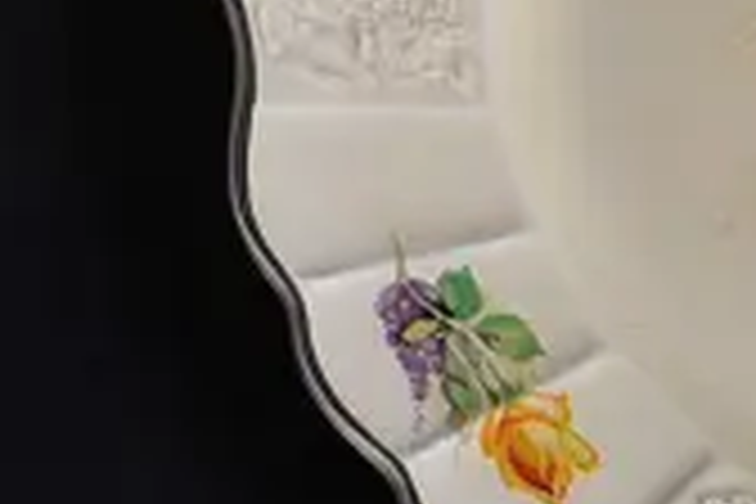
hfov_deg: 11.5
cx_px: -382
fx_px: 3591
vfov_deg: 7.3
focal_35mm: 171
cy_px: -904
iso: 32
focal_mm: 2.87
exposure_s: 1/130
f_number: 2
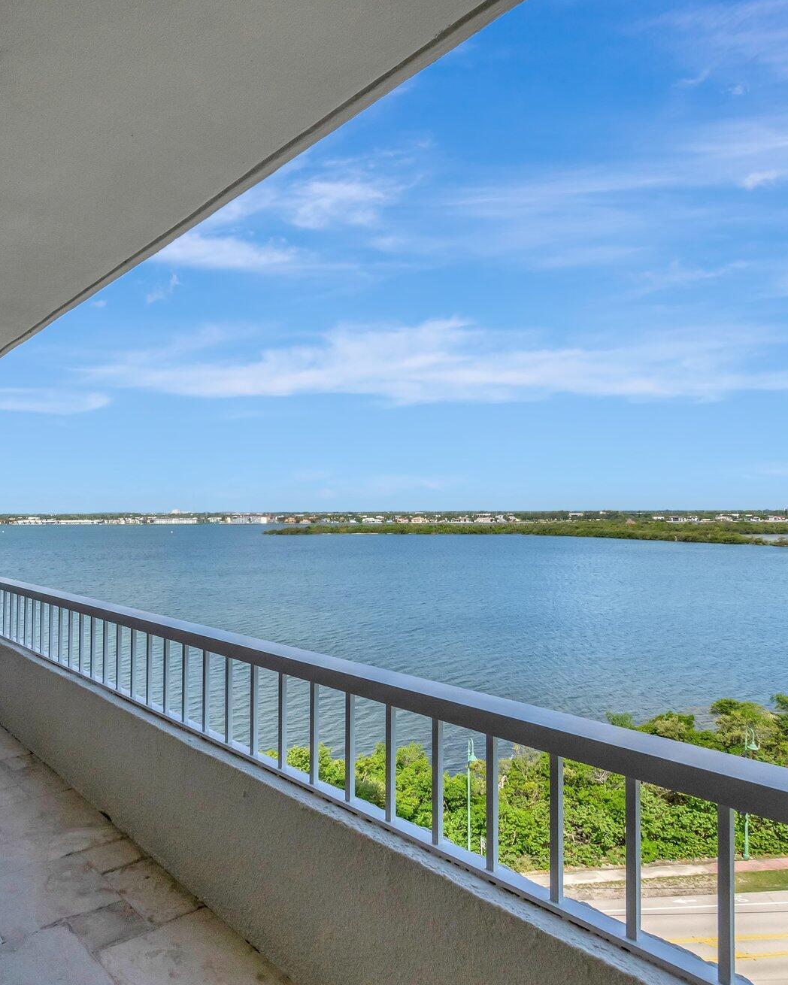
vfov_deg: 75.0
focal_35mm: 22
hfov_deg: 61.6
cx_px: 264
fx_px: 641
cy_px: 499
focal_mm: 10
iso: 640
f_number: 8
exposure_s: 1/2000
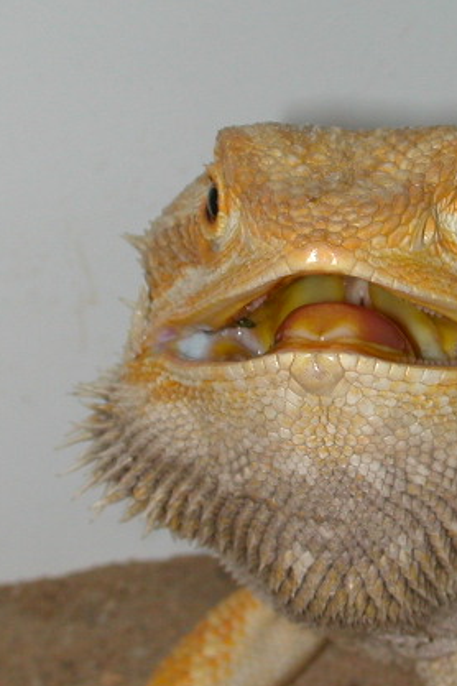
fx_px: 2647
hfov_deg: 9.8
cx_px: 436
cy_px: 354
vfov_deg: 14.8
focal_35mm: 139
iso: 100
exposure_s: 1/59.9
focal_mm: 13.3
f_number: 7.1
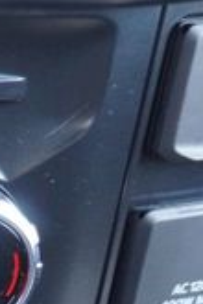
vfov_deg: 13.4
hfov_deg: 7.8
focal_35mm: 149
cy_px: 363
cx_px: -443
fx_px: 1260
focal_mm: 16
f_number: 3.5
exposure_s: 1/60
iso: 1000
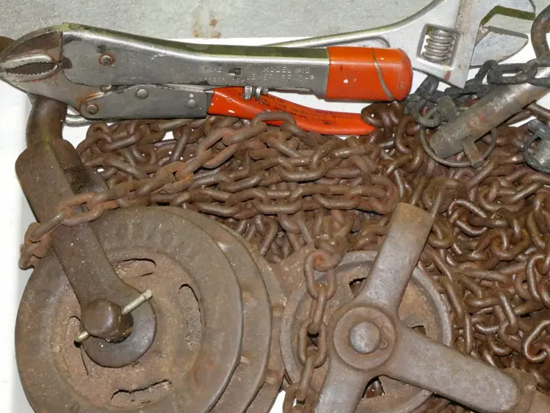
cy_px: 251
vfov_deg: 9.1
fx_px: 2608
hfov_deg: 12.0
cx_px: 346
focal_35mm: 164
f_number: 5.6
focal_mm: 60
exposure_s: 1/125
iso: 3200
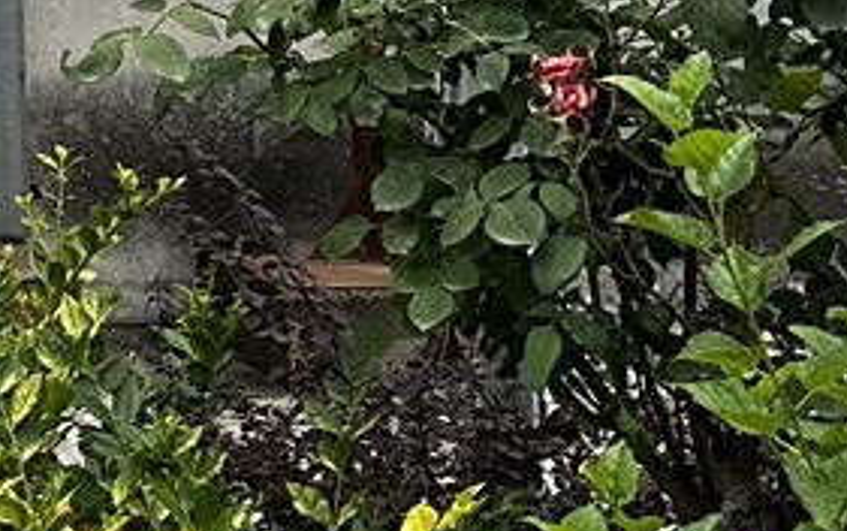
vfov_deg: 6.7
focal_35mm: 181
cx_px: -1378
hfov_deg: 9.8
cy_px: -950
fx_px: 4181
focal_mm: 6.86
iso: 80
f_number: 1.78
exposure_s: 1/355
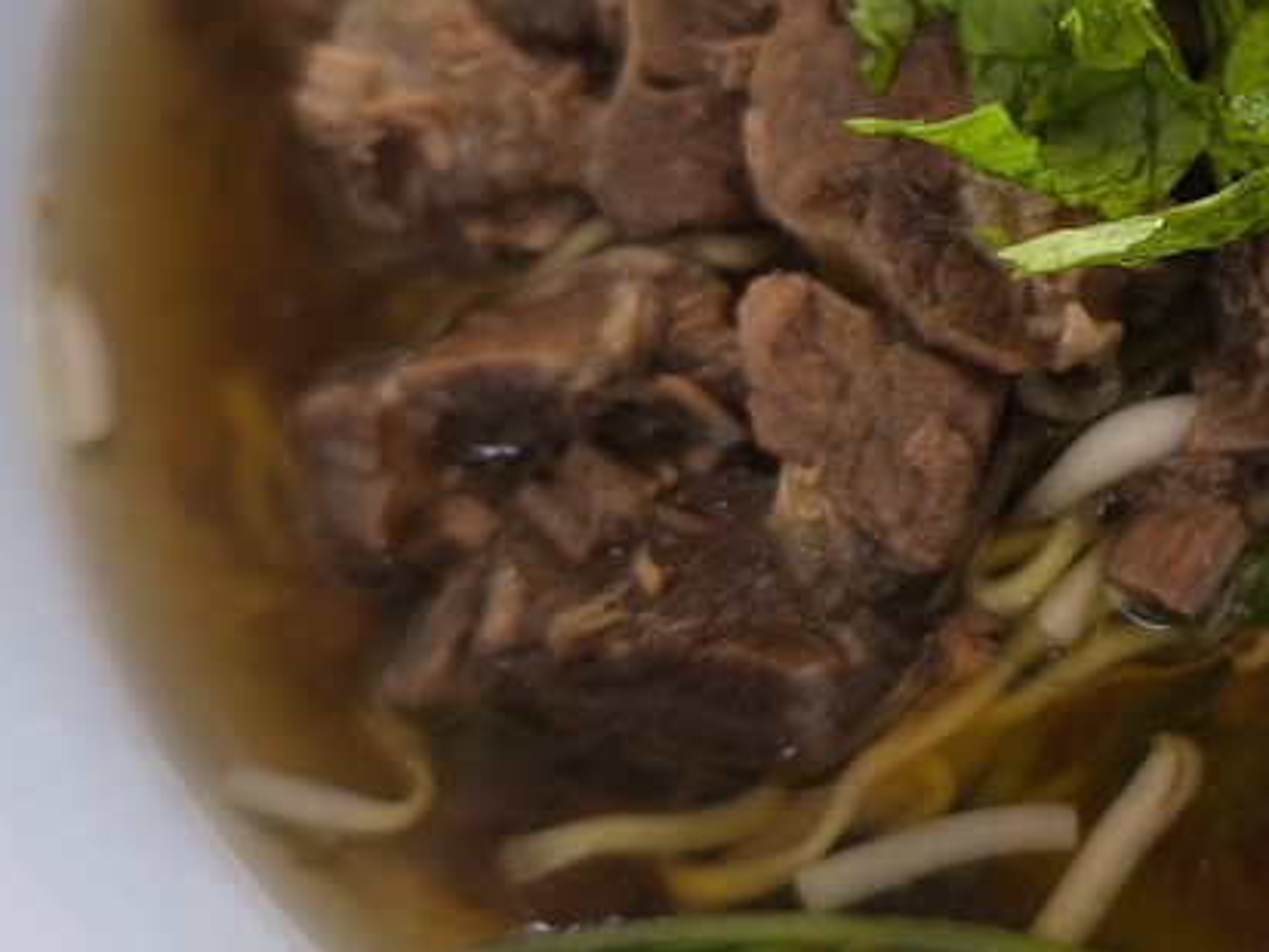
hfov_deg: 27.4
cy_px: 250
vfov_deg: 21.8
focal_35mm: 67
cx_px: 1244
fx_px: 2456
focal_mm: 6.57
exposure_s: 1/50
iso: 250
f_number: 1.6
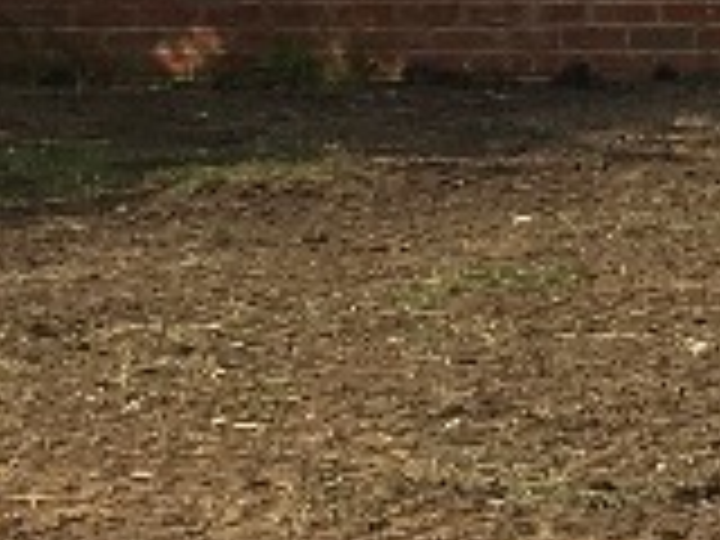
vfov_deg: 6.6
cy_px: -675
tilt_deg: +8.5
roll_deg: -1.3
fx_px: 4514
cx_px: 1431
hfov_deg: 8.6
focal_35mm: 217
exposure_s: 1/2849
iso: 25
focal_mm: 4.15
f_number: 2.2
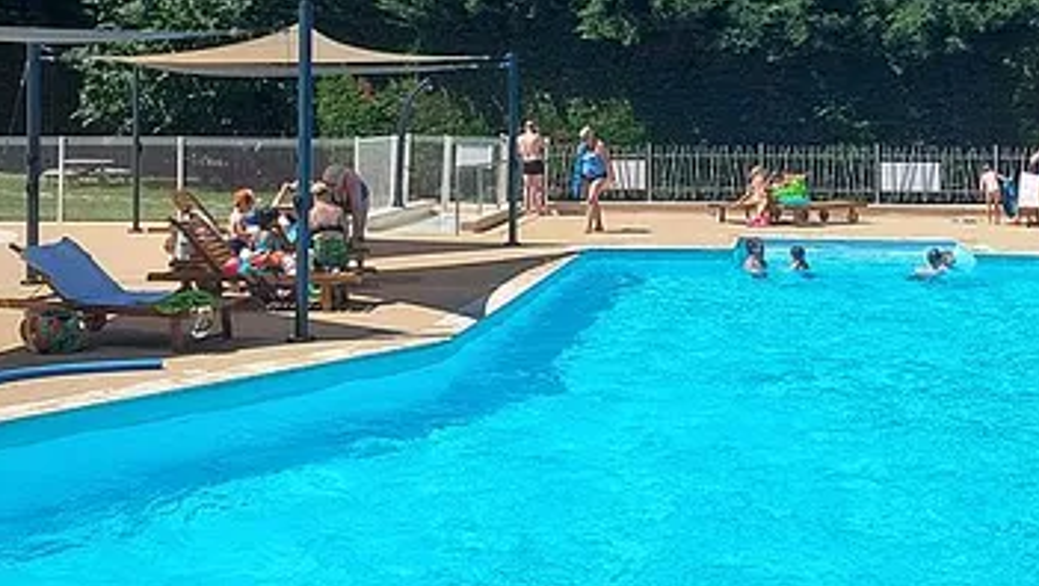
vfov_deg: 23.9
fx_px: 1351
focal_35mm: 49
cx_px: 622
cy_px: 83
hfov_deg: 41.9
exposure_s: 1/2167
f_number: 1.8
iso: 40
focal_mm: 5.23
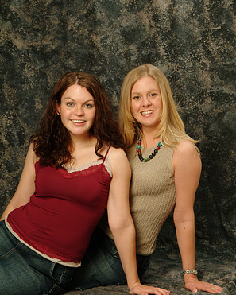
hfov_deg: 14.3
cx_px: 119
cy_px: 168
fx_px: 939
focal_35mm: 108
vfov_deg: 17.8
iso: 400
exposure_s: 1/125
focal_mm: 63
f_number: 13
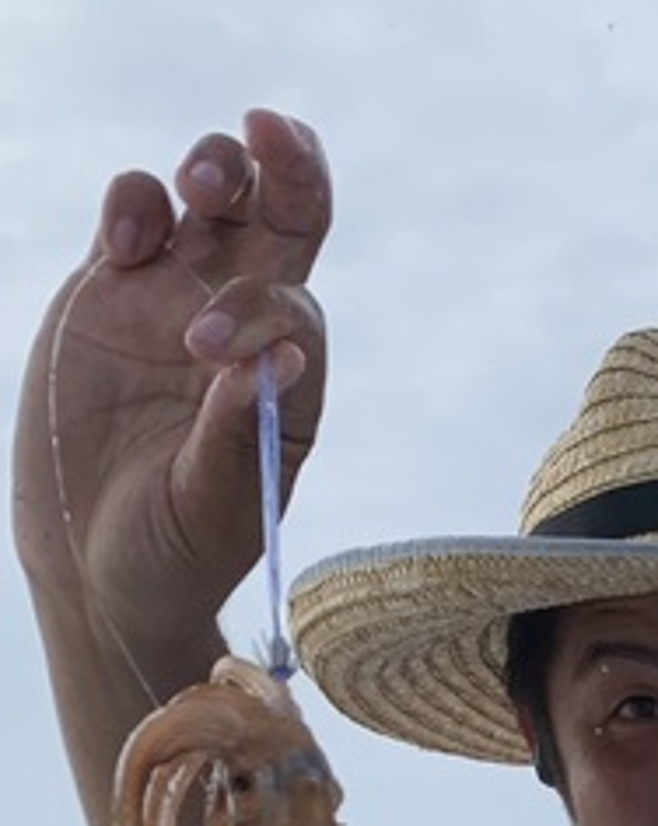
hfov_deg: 15.9
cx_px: 836
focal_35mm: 92
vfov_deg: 18.6
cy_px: 1211
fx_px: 2245
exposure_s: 1/2421
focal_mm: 4.25
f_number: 1.8
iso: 25
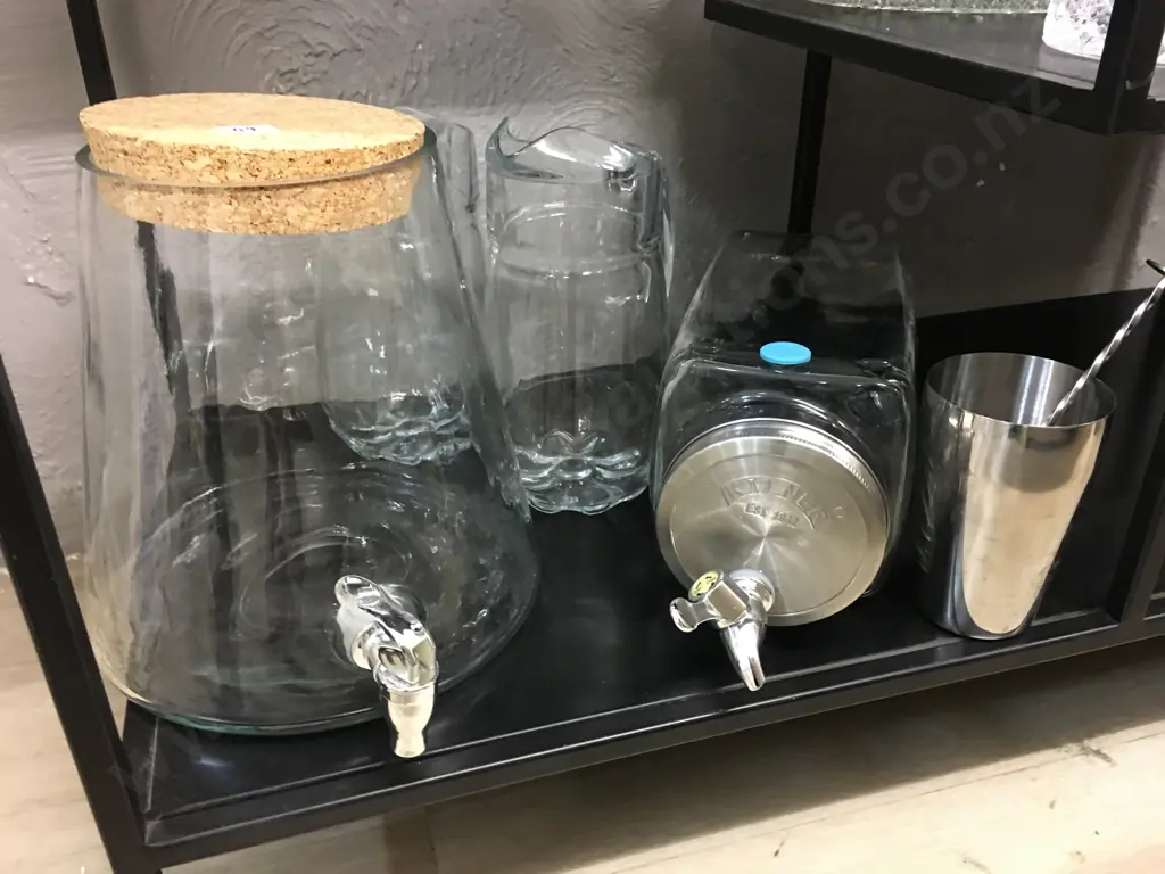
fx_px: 976
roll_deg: +0.2
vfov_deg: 48.2
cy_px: 437
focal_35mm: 29
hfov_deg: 61.7
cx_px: 582
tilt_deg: -26.7
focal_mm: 4.15
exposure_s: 1/8
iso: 125
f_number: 2.2
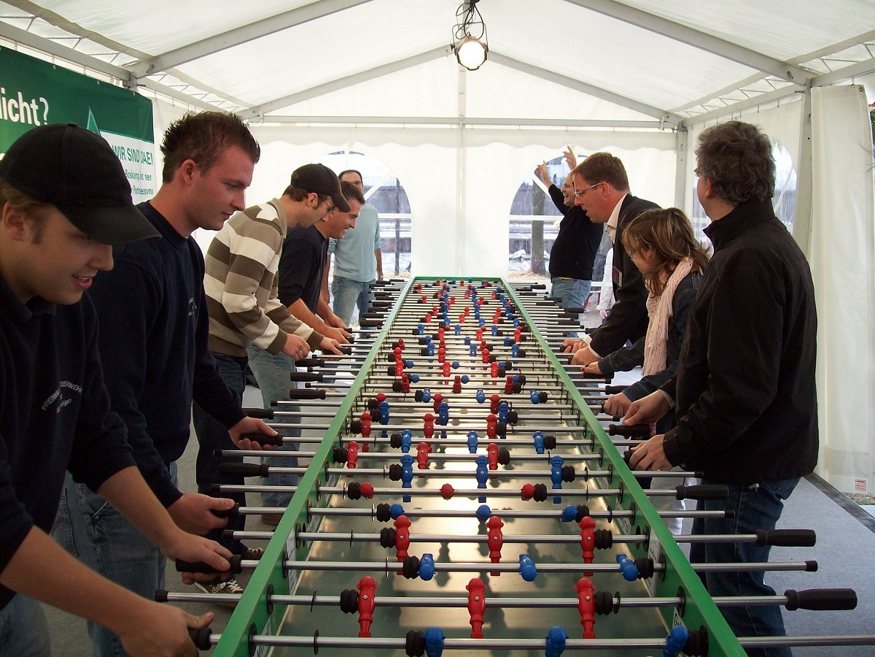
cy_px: 328
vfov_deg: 39.7
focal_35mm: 36
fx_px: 910
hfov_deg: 51.4
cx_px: 438
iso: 80
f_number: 2.7
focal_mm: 6
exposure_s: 1/228
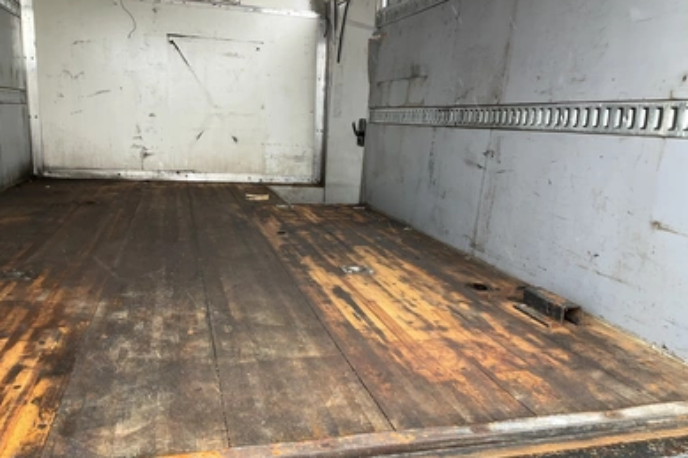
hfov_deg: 60.3
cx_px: 350
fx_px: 592
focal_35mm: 31
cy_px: 253
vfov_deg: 42.2
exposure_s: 1/122
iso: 20
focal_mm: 3
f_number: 1.8
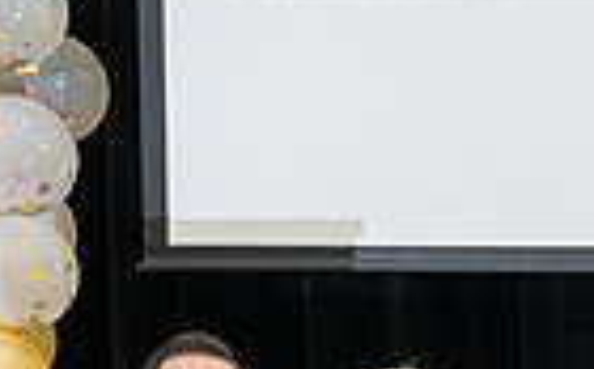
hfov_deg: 12.1
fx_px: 2651
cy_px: 693
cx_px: 912
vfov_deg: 7.7
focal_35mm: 164
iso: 1600
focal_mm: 38.7
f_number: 2.8
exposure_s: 1/250
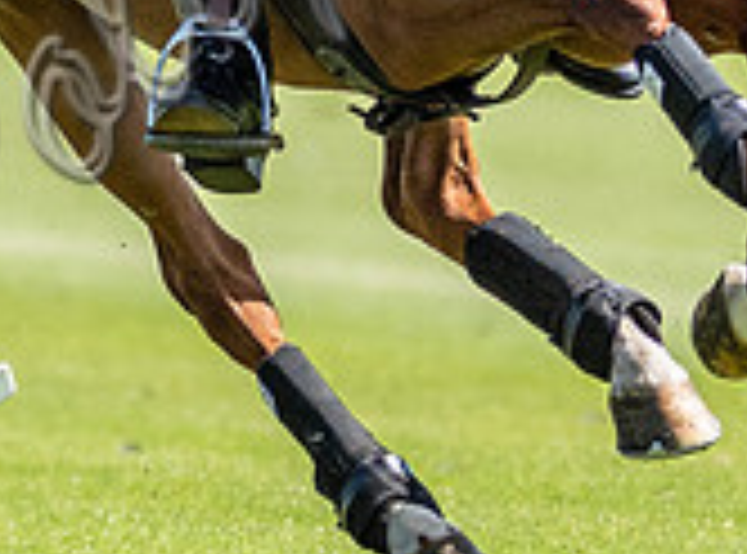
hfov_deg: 0.8
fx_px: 56445
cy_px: 133
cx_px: 457
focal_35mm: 2627
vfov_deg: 0.6
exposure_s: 1/5000
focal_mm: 300
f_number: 4
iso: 400
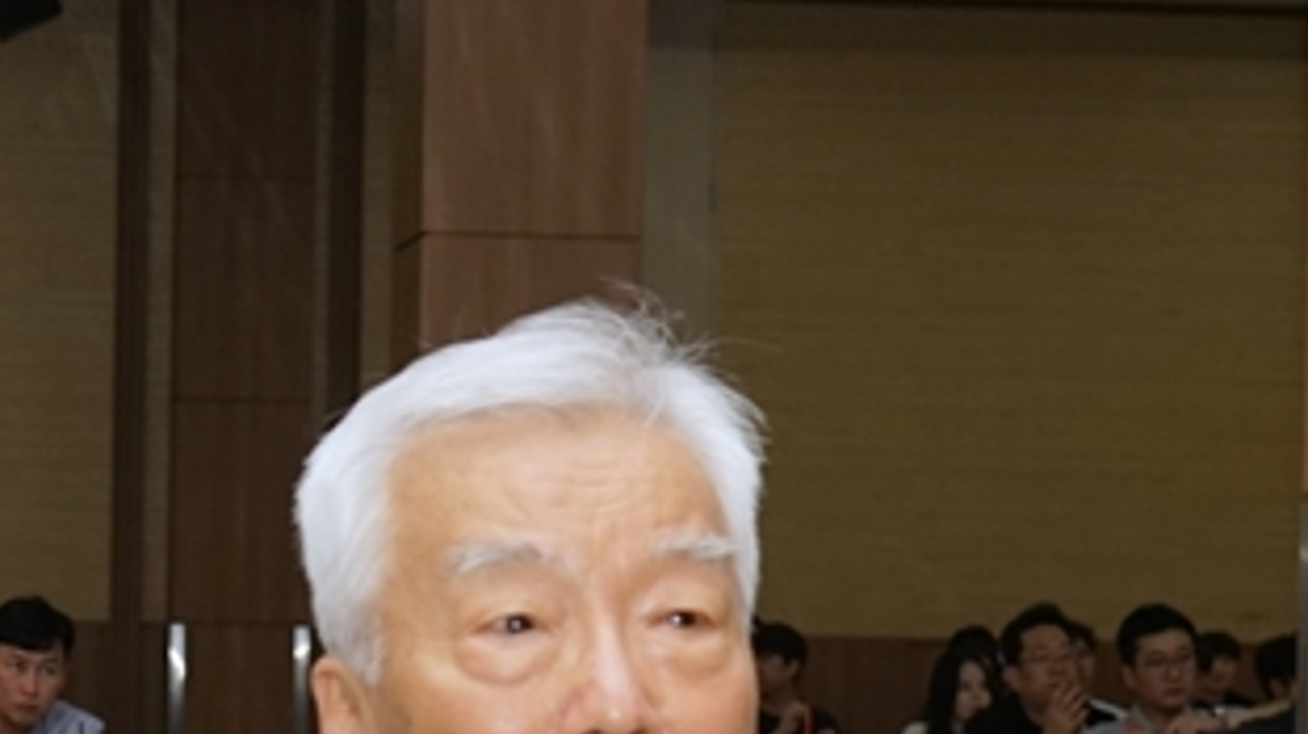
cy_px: 726
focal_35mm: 125
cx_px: 243
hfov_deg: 17.0
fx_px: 4332
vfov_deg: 9.6
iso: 250
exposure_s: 1/200
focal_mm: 31
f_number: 4.5
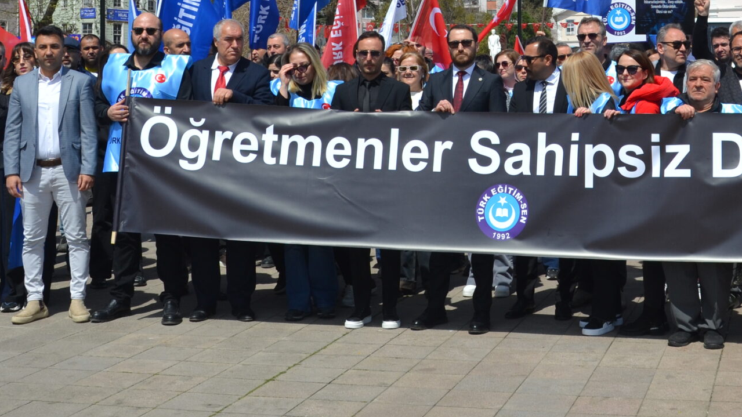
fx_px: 1299
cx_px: 518
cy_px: -23
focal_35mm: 66
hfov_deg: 31.5
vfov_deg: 17.7
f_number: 9
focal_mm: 21
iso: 100
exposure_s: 1/320
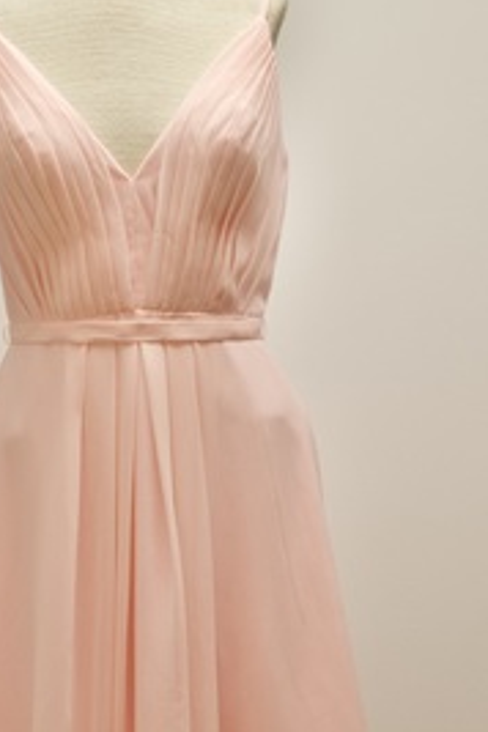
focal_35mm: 86
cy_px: 430
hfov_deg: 15.8
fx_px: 1749
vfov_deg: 23.6
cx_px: 132
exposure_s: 1/80
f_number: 8
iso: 800
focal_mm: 34
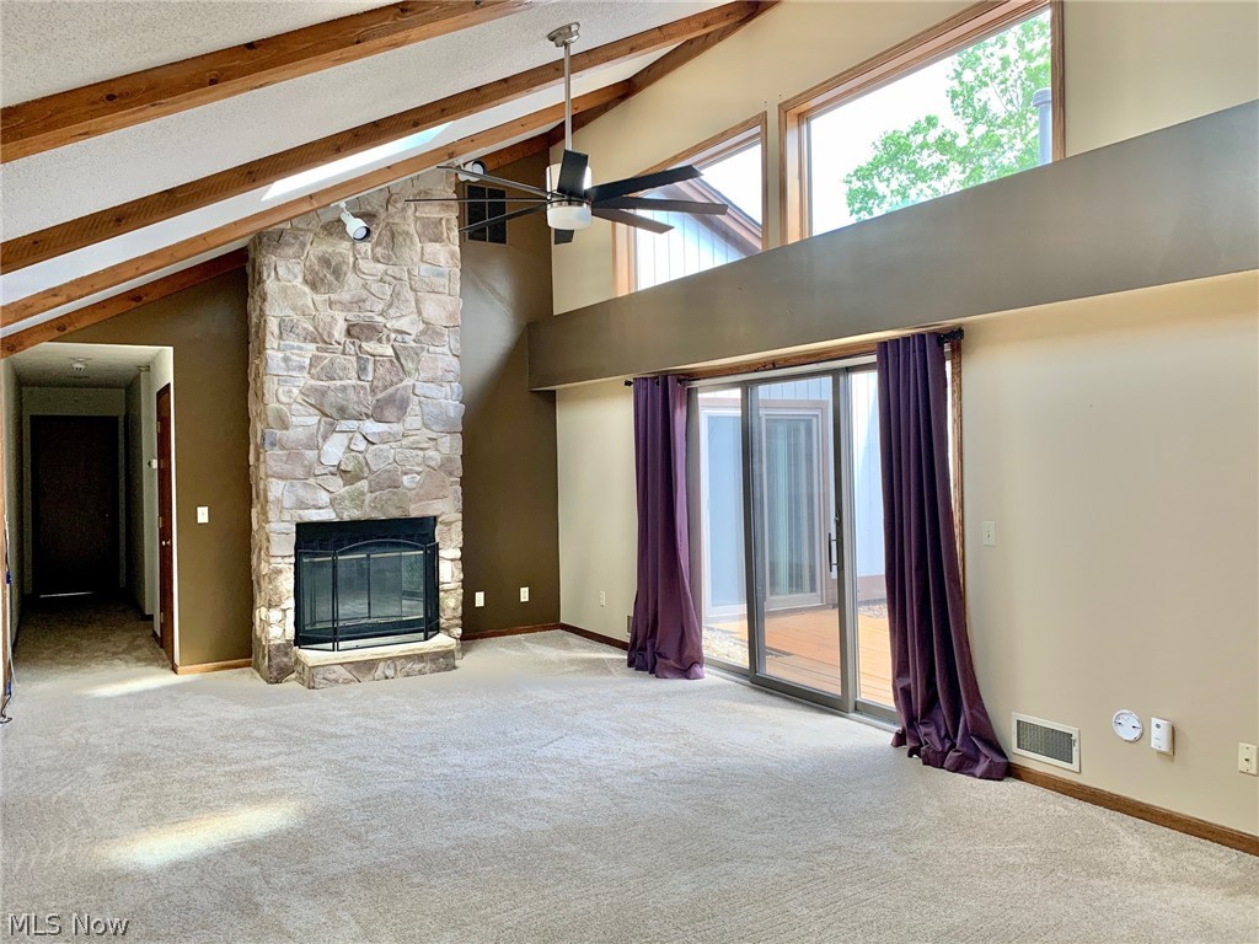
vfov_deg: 53.1
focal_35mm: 26
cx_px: 630
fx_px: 946
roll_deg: +0.7
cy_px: 472
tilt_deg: -0.4
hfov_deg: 67.3
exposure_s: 1/114
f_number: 1.8
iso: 100
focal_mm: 4.25
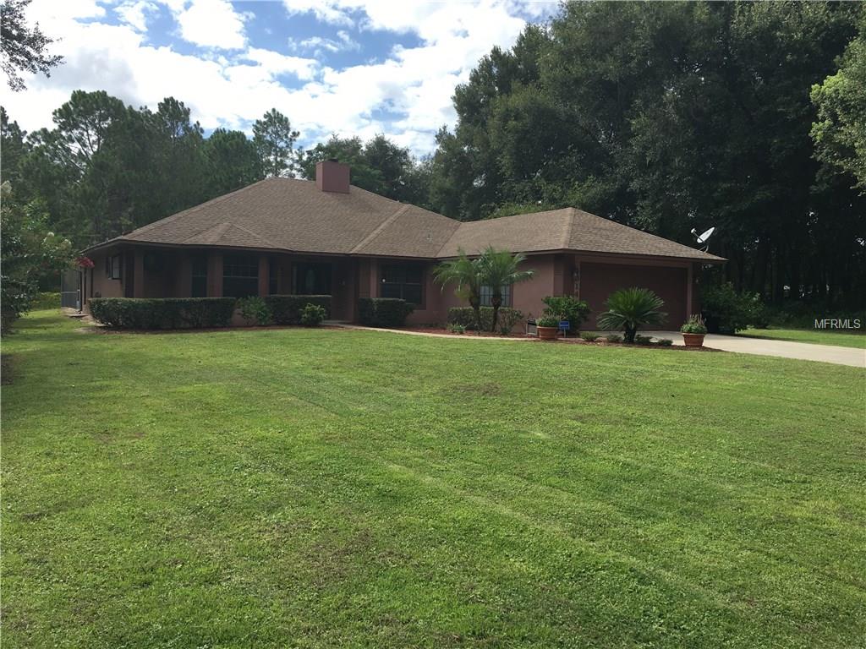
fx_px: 726
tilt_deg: -0.8
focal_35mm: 29
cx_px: 433
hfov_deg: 61.7
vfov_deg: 48.2
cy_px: 324
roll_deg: -1.2
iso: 25
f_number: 2.2
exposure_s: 1/1425
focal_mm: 4.15
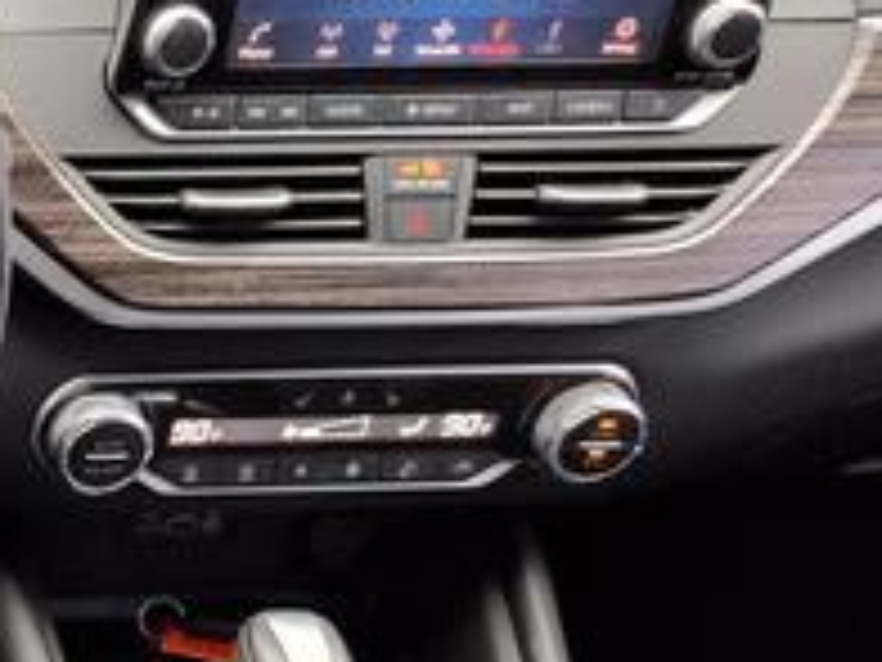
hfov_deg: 20.8
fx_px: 1911
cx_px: -554
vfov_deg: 18.8
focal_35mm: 75
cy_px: 739
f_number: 1.88
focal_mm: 5.56
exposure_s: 1/60
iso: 553
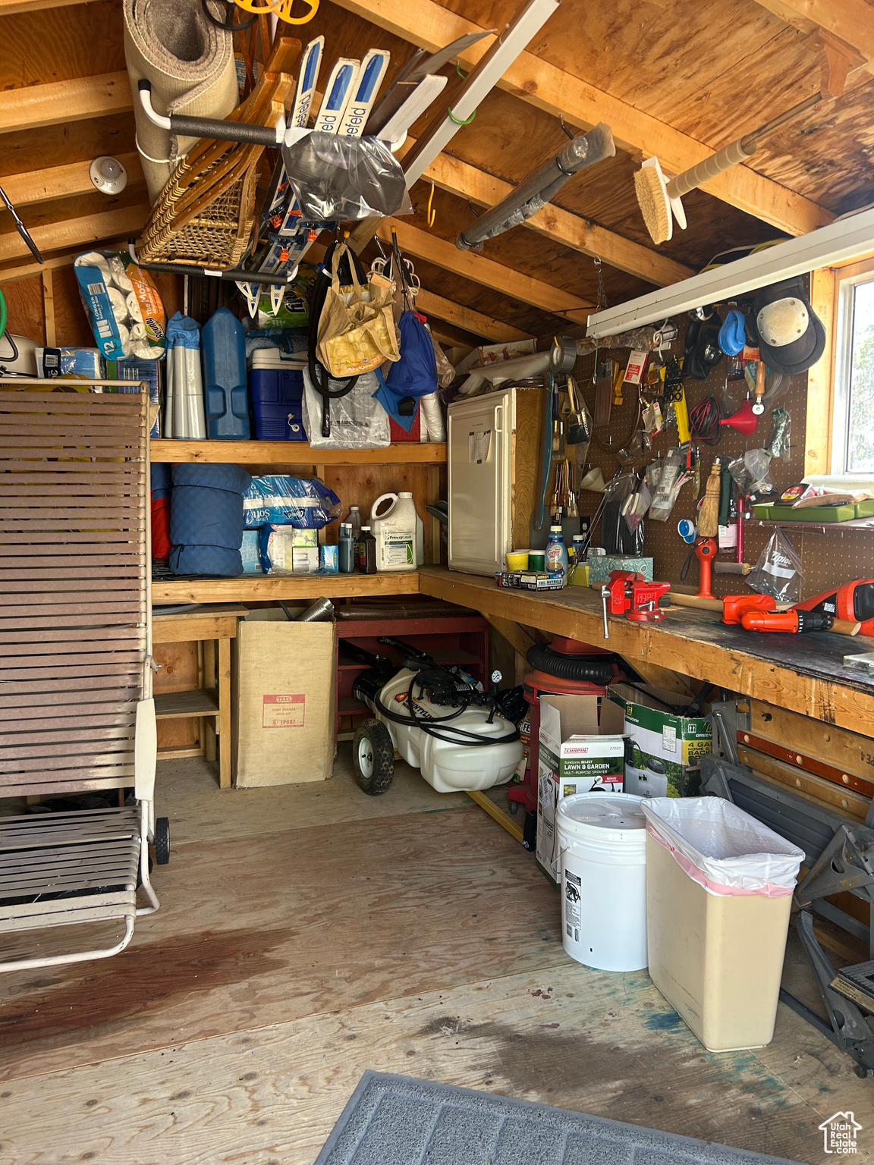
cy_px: 582
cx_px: 437
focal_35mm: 26
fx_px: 875
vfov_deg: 67.3
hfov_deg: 53.1
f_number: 1.5
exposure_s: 1/121
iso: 100
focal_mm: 5.7
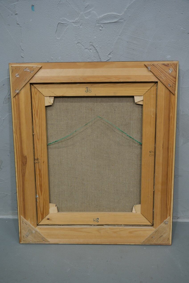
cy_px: 142
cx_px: 94
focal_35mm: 37
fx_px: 291
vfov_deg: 51.9
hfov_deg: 35.9
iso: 1000
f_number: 4
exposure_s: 1/38
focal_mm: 24.7
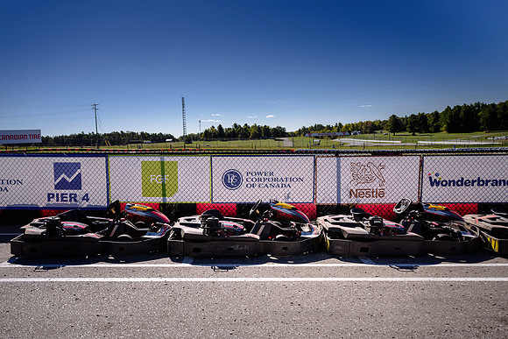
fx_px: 386
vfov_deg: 47.4
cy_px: 182
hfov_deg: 66.5
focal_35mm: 27
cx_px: 229
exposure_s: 1/800
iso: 64
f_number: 3.5
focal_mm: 24
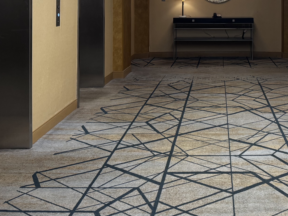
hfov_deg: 33.6
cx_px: 221
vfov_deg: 24.8
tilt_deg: -0.4
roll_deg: +0.0
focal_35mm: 56
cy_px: -5
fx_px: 466
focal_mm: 6.76
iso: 200
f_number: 1.78
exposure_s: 1/60
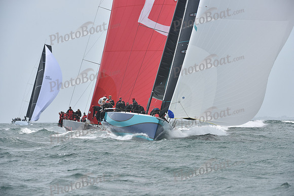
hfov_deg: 10.3
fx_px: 1634
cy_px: 98
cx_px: 147
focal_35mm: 200
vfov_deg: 6.9
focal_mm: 200
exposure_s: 1/1000
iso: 320
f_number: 8
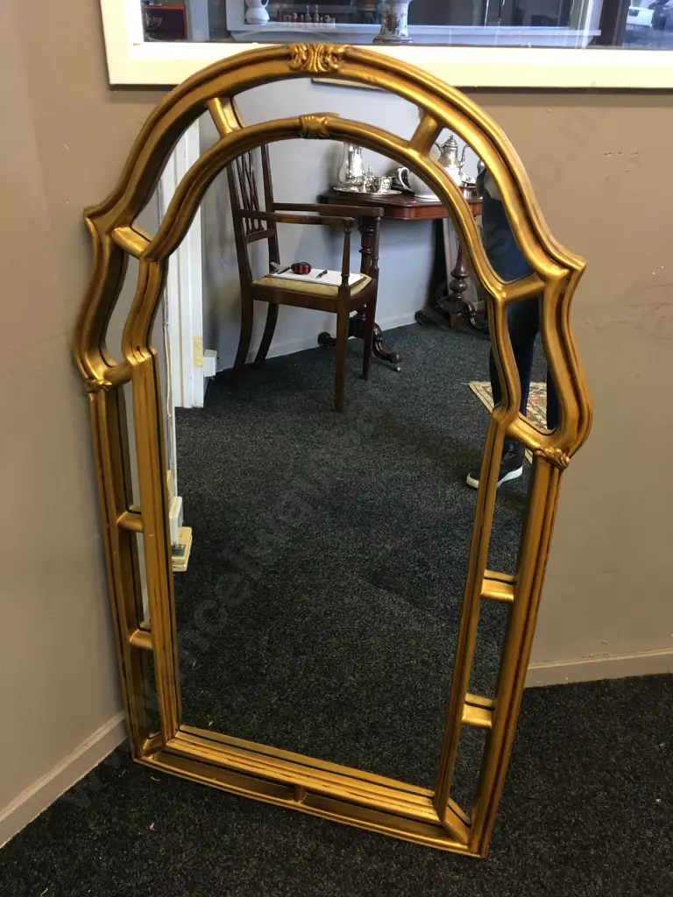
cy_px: 448
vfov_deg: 61.7
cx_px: 336
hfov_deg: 48.2
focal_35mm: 29
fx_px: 752
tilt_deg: -28.7
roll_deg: -2.6
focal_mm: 4.15
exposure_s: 1/17
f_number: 2.2
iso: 64
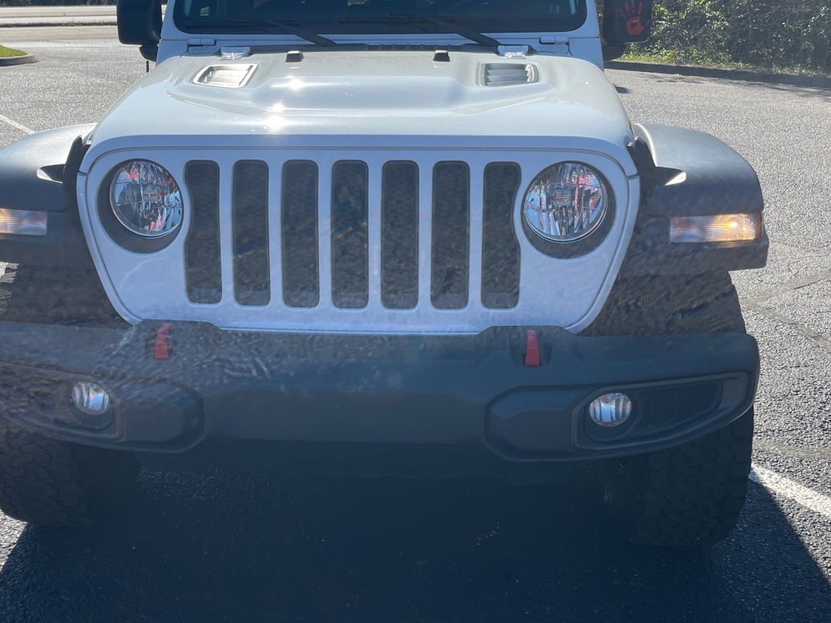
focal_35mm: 40
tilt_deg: -15.2
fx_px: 960
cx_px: 347
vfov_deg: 35.7
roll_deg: +1.3
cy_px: 221
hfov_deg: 46.6
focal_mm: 5.1
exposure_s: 1/2049
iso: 32
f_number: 1.6
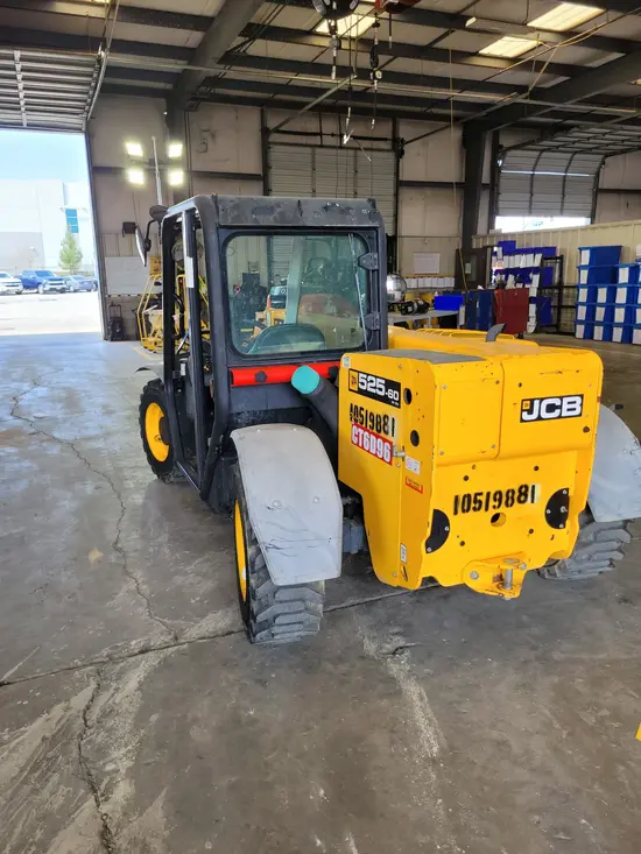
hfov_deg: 53.1
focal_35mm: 26
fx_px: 642
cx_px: 320
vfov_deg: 67.3
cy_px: 427
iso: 40
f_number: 1.8
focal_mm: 5.4
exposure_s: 1/157
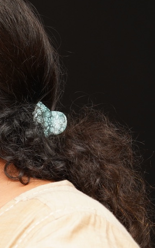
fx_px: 2189
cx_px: -121
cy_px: 151
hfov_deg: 4.0
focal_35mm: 324
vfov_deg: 6.5
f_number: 4
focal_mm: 105
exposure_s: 1/125
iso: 640
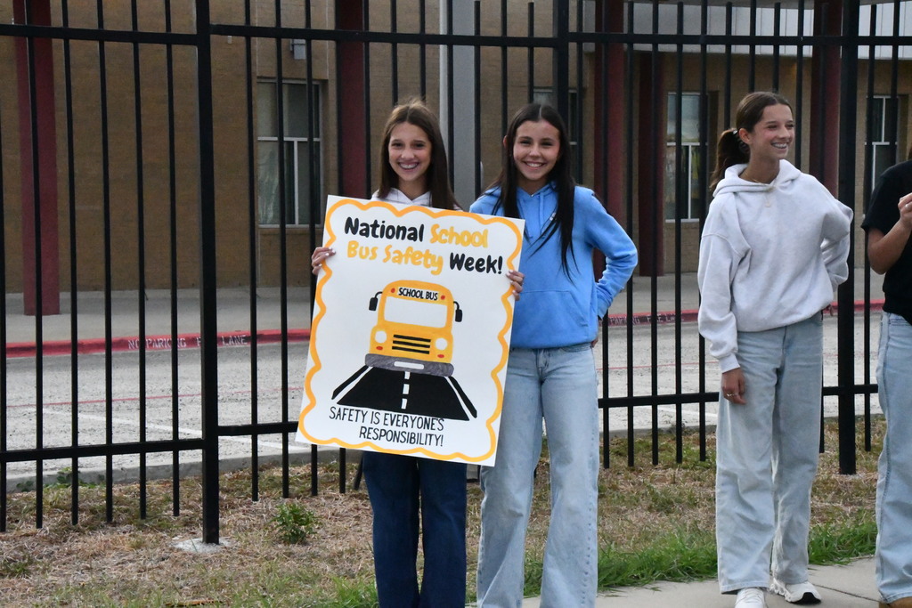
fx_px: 2356
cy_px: 304
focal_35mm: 93
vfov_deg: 14.7
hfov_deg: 21.9
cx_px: 456
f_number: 29
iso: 16000
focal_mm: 62
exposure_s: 1/2500
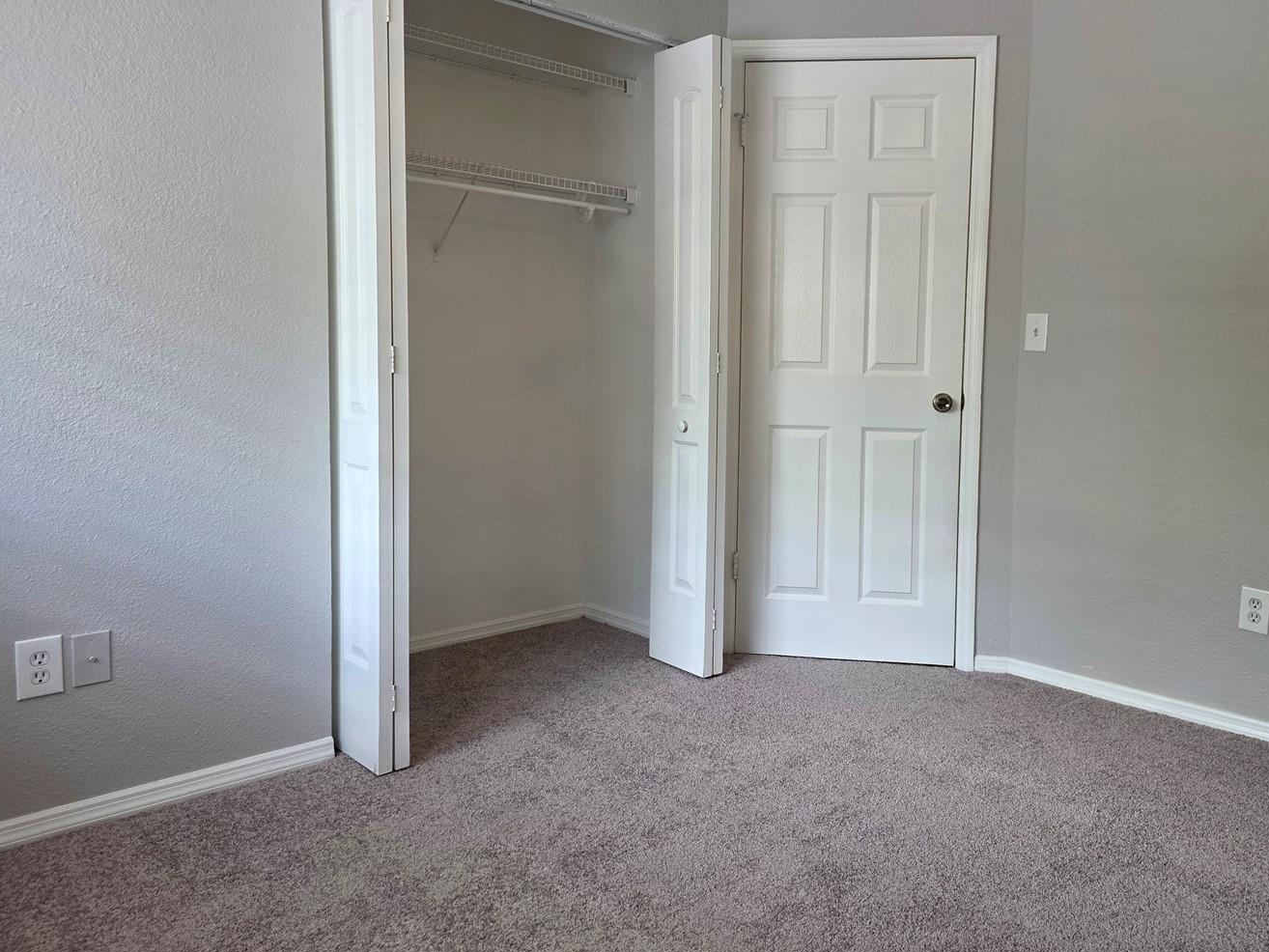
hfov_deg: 62.8
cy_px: 425
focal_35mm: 28
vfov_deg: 49.7
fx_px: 1027
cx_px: 765
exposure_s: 1/120
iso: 160
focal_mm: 6.3
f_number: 1.7
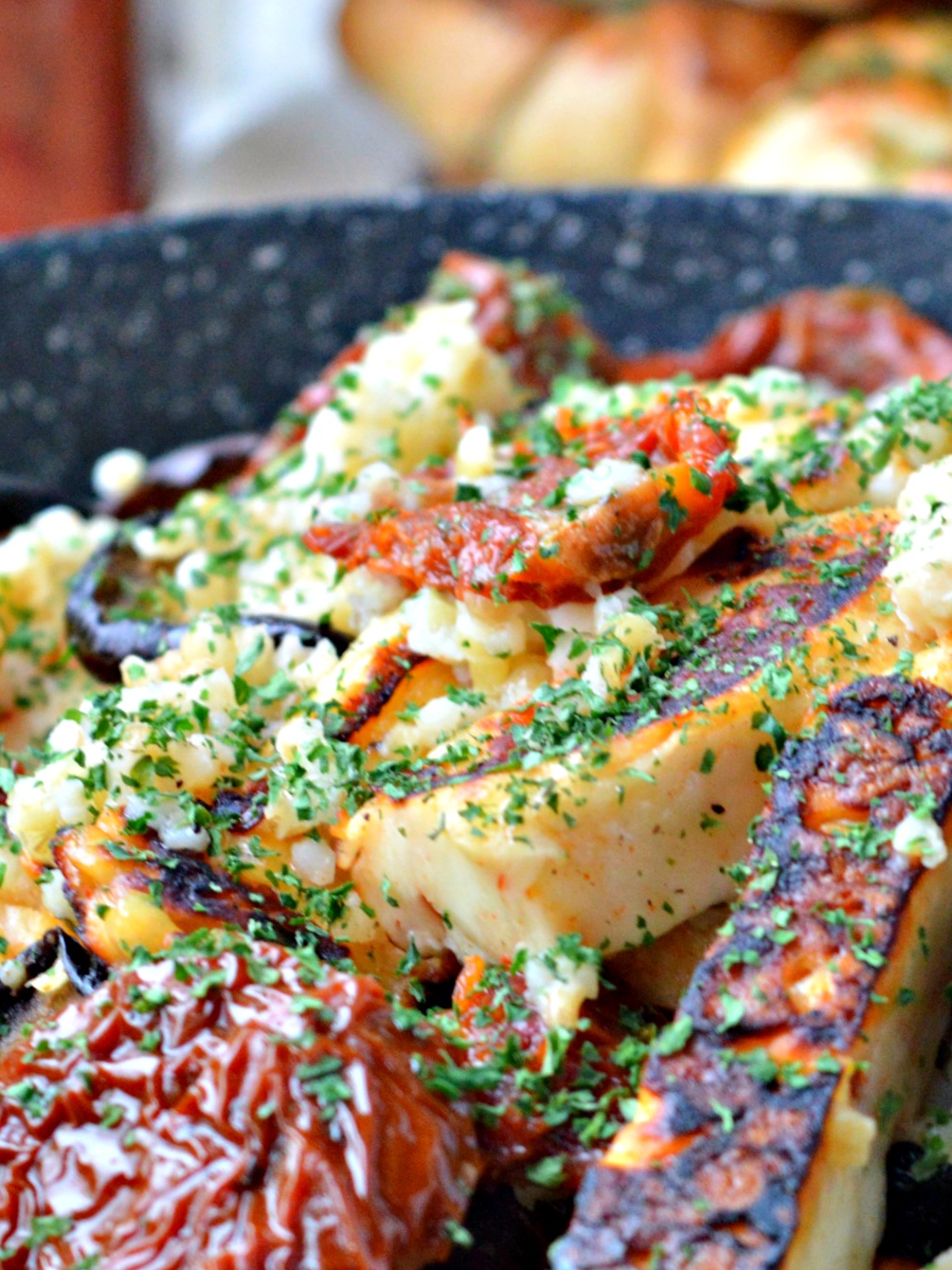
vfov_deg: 10.9
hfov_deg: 8.2
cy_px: 765
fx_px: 6678
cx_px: 631
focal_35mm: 182
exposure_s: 1/15
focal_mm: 55
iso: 800
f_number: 5.6
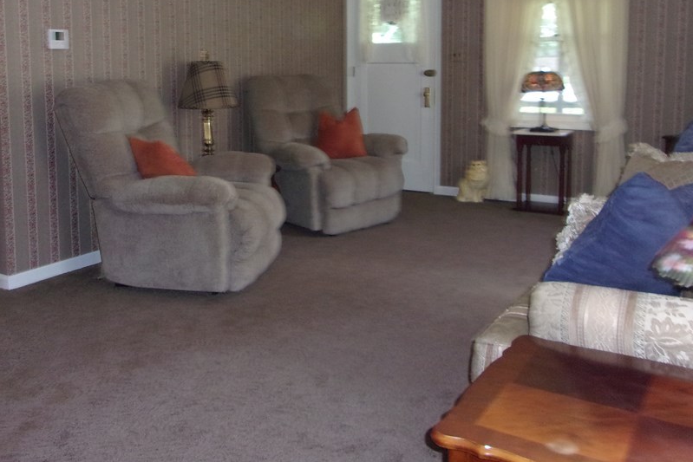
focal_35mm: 36
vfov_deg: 36.2
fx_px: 693
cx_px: 332
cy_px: 130
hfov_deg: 53.1
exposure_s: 1/34
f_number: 3
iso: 250
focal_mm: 4.9
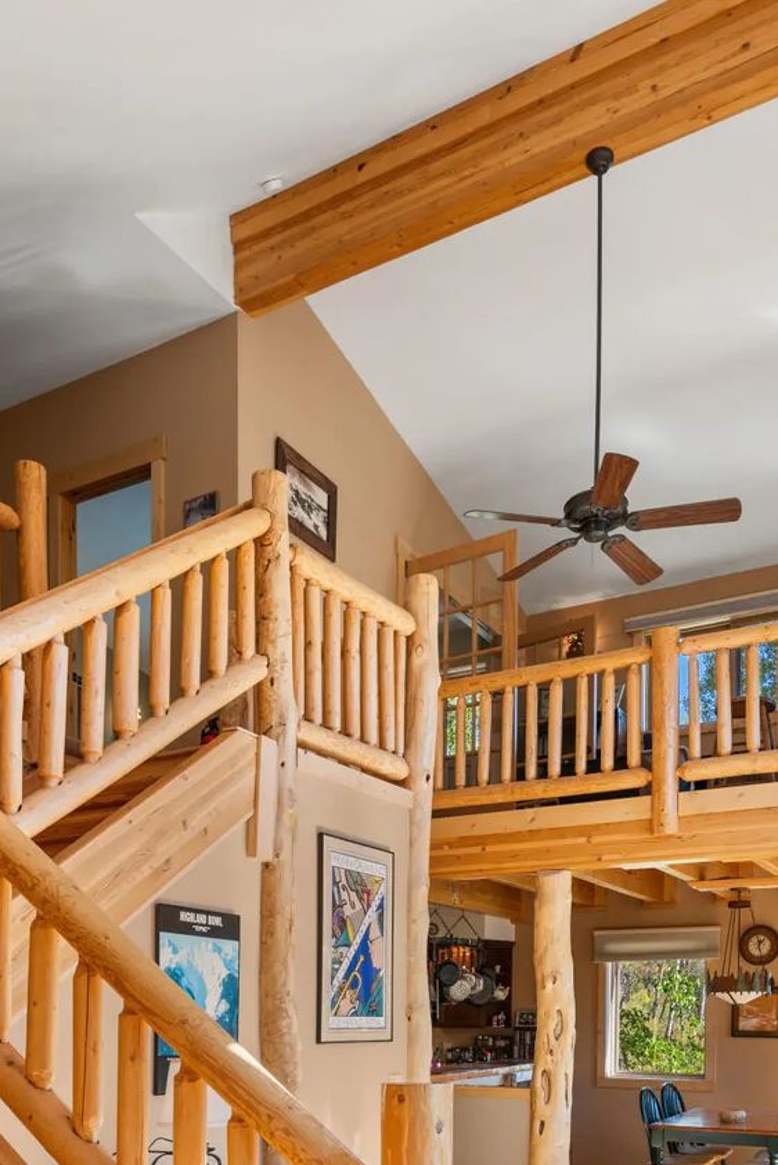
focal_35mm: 31
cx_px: 388
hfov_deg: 42.4
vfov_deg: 53.0
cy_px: 1045
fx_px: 1004
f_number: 7.1
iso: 125
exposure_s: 1/15
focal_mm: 17
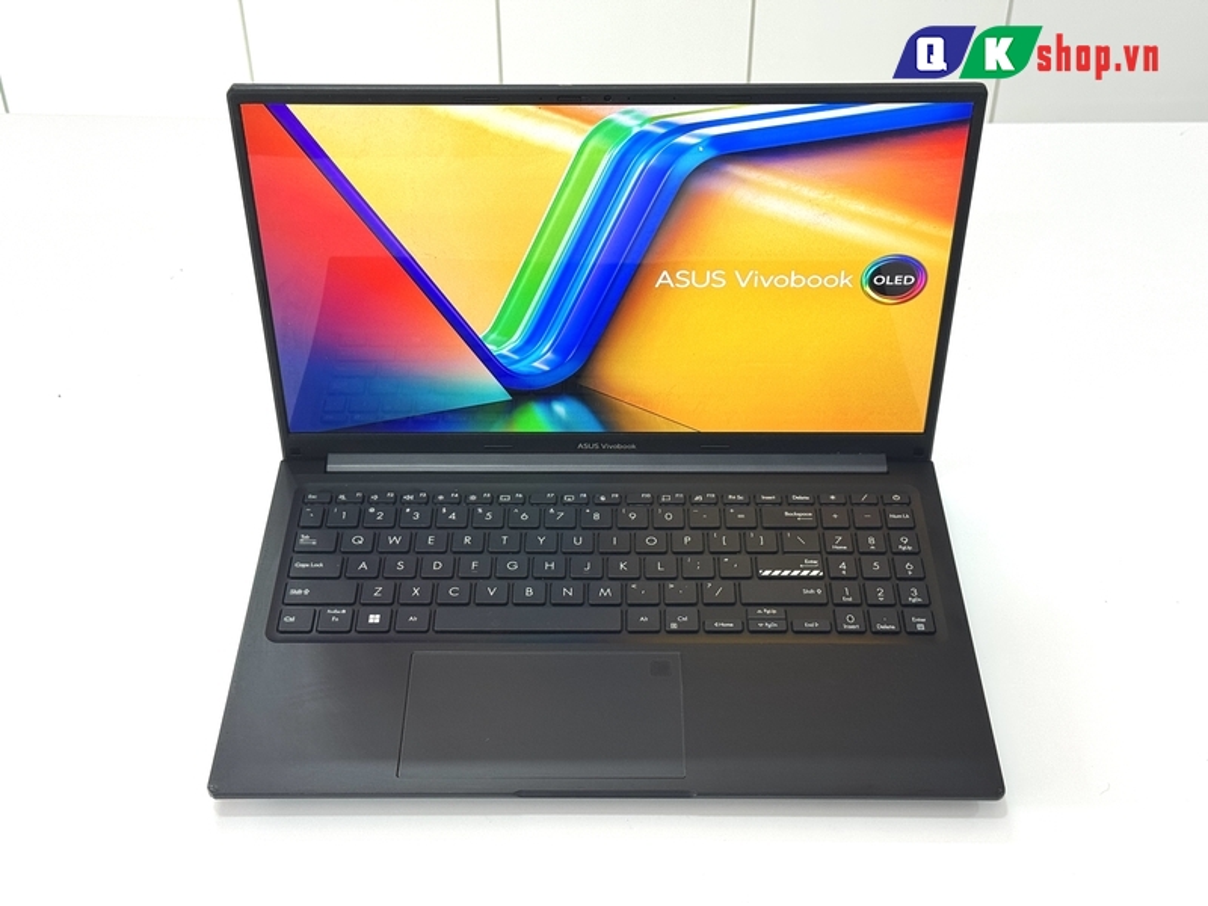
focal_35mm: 48
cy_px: 453
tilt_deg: -40.4
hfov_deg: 39.7
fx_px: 1675
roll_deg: +1.3
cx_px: 604
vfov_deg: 30.3
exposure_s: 1/121
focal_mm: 6.76
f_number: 1.78
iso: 64
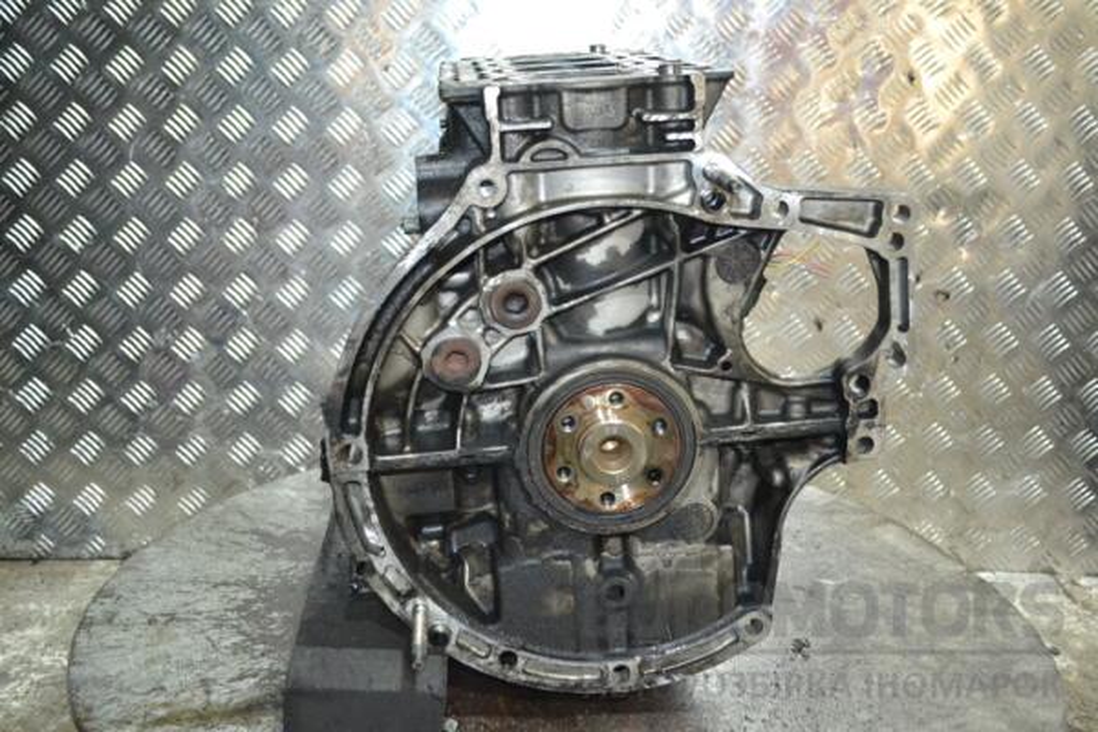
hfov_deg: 53.1
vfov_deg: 36.9
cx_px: 549
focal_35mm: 36
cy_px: 366
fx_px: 1098
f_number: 4
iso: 2200
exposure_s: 1/60
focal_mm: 24
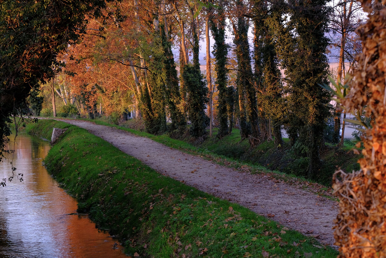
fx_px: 890
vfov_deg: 16.5
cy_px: 129
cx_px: 193
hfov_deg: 24.5
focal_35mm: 83
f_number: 5
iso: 640
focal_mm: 55
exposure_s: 1/125
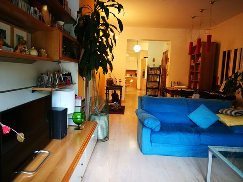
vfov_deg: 51.4
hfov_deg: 65.3
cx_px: 122
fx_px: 190
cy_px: 91
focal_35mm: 27
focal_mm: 4.5
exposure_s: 1/33.3
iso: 320
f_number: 2.2
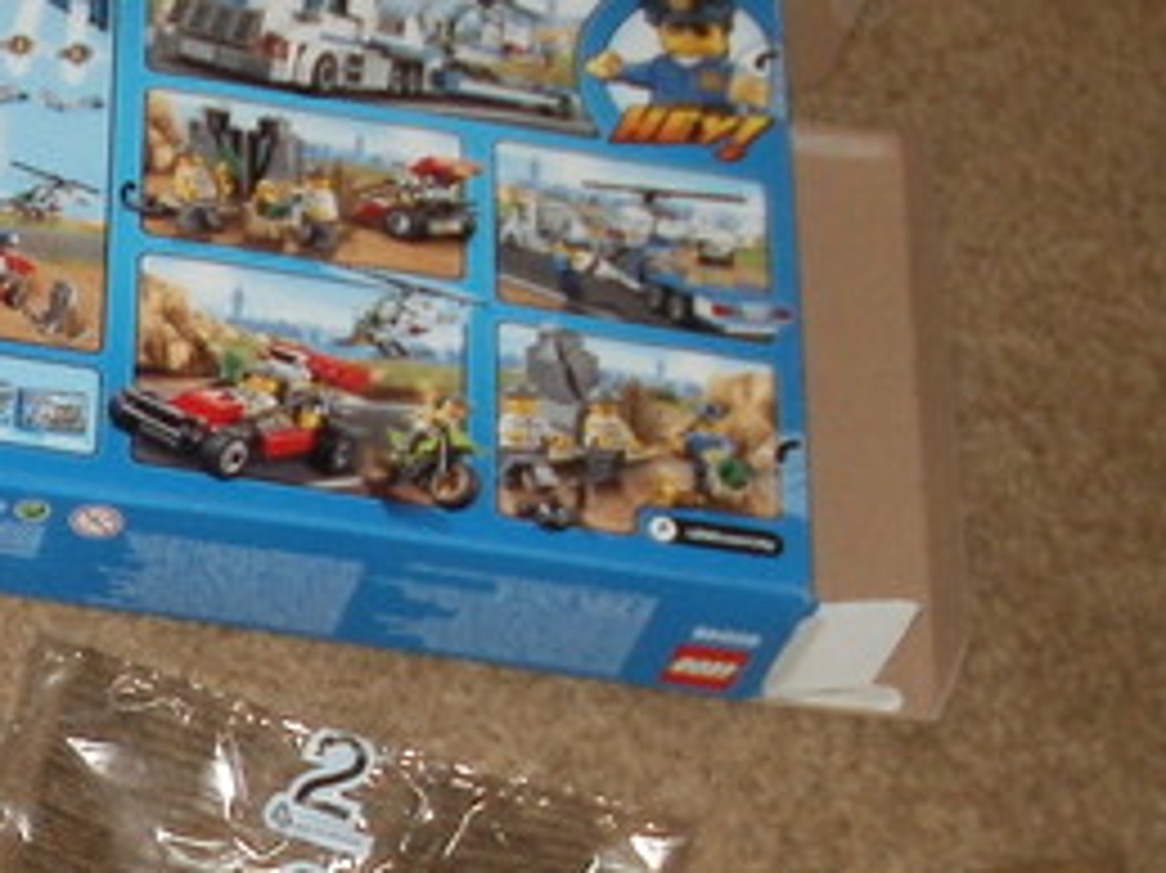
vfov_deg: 11.6
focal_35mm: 125
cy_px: 1087
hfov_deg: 14.7
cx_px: -576
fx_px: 4209
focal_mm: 6.3
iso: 125
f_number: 3.5
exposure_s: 1/30
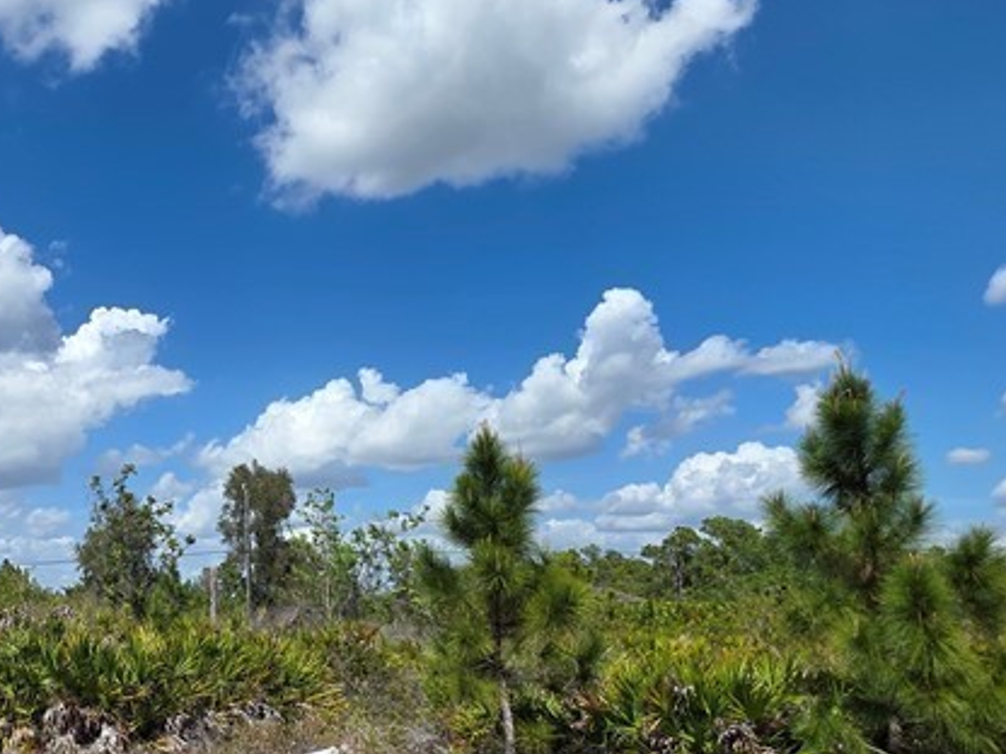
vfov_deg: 43.9
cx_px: 80
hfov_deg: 49.8
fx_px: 930
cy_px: 457
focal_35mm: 32
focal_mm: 2.2
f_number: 1.9
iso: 40
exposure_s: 1/3550
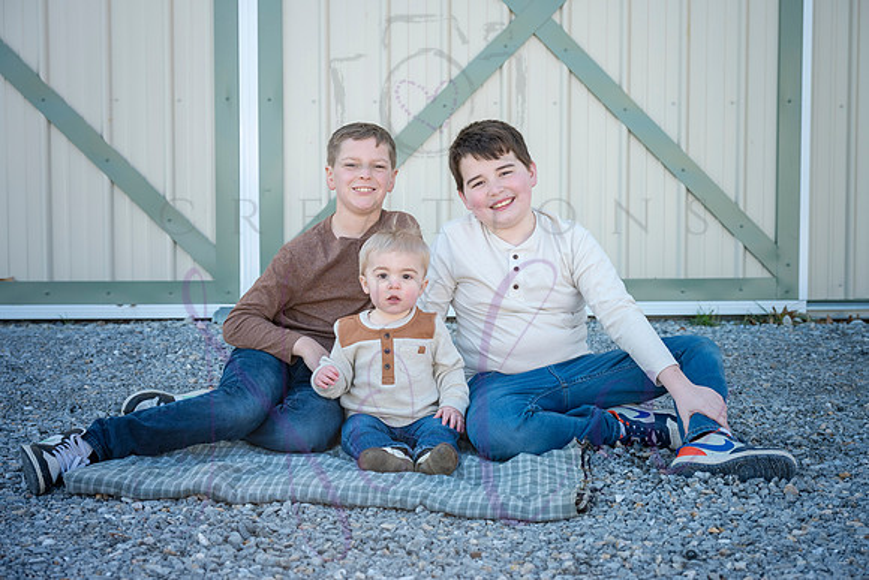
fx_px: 1304
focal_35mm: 54
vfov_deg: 25.1
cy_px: 290
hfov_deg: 36.9
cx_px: 434
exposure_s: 1/640
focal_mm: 54
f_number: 5
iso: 400
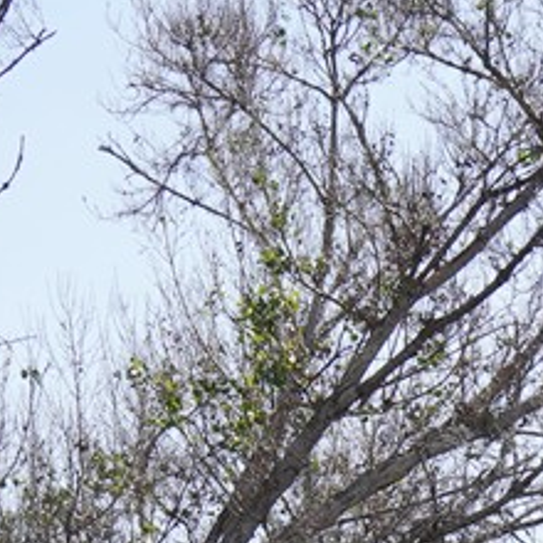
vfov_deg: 6.1
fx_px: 4809
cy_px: 1498
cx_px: 1325
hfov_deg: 6.2
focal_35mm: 271
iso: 100
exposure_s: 1/125
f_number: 9
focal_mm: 35
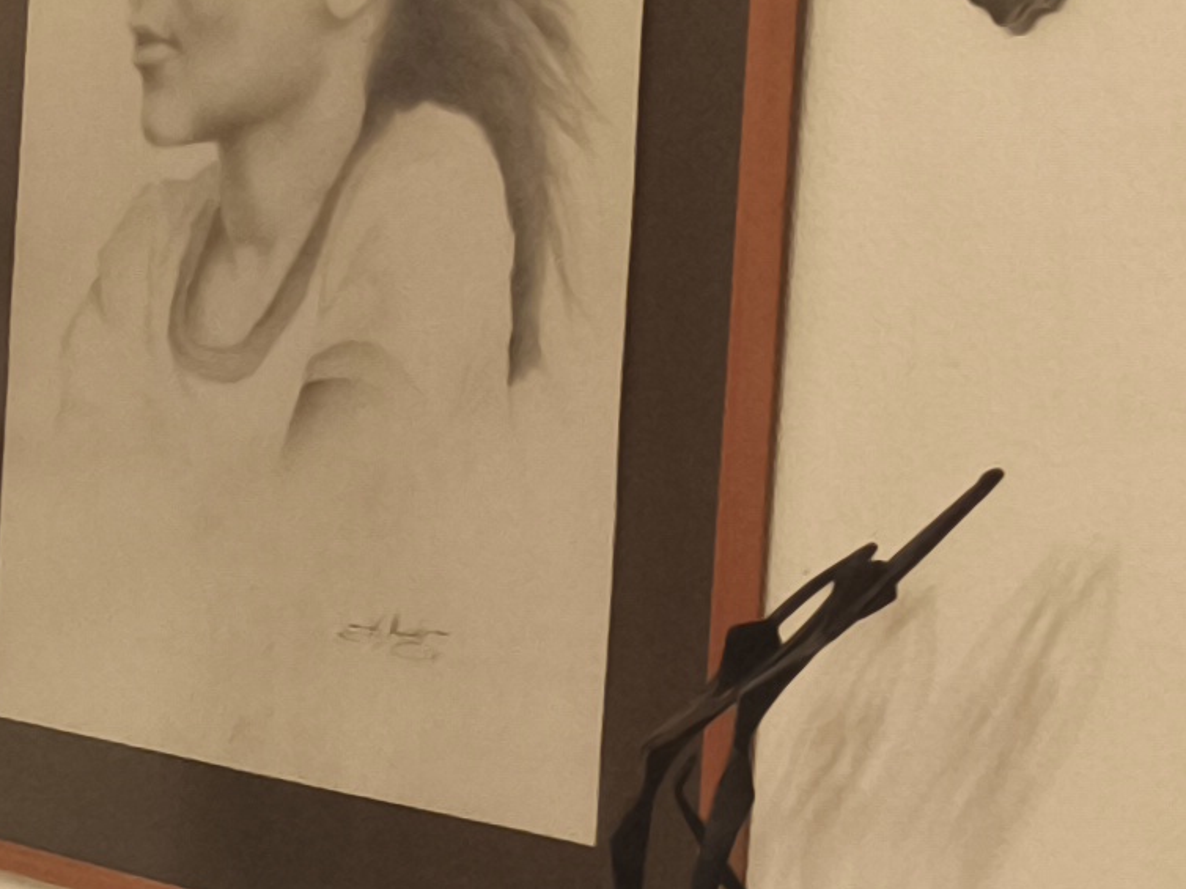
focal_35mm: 125
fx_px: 4281
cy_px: 442
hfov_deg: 11.8
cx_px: -1906
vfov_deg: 11.9
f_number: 1.7
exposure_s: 1/50
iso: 640
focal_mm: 5.35
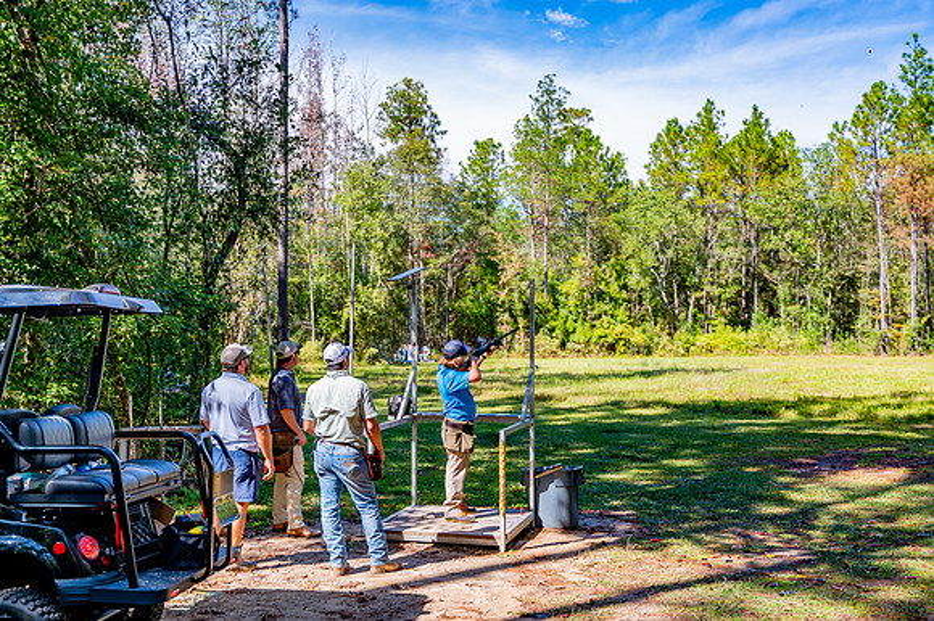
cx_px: 467
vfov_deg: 35.0
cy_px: 310
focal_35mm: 38
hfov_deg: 50.7
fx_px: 985
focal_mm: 38
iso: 100
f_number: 2.8
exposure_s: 1/800
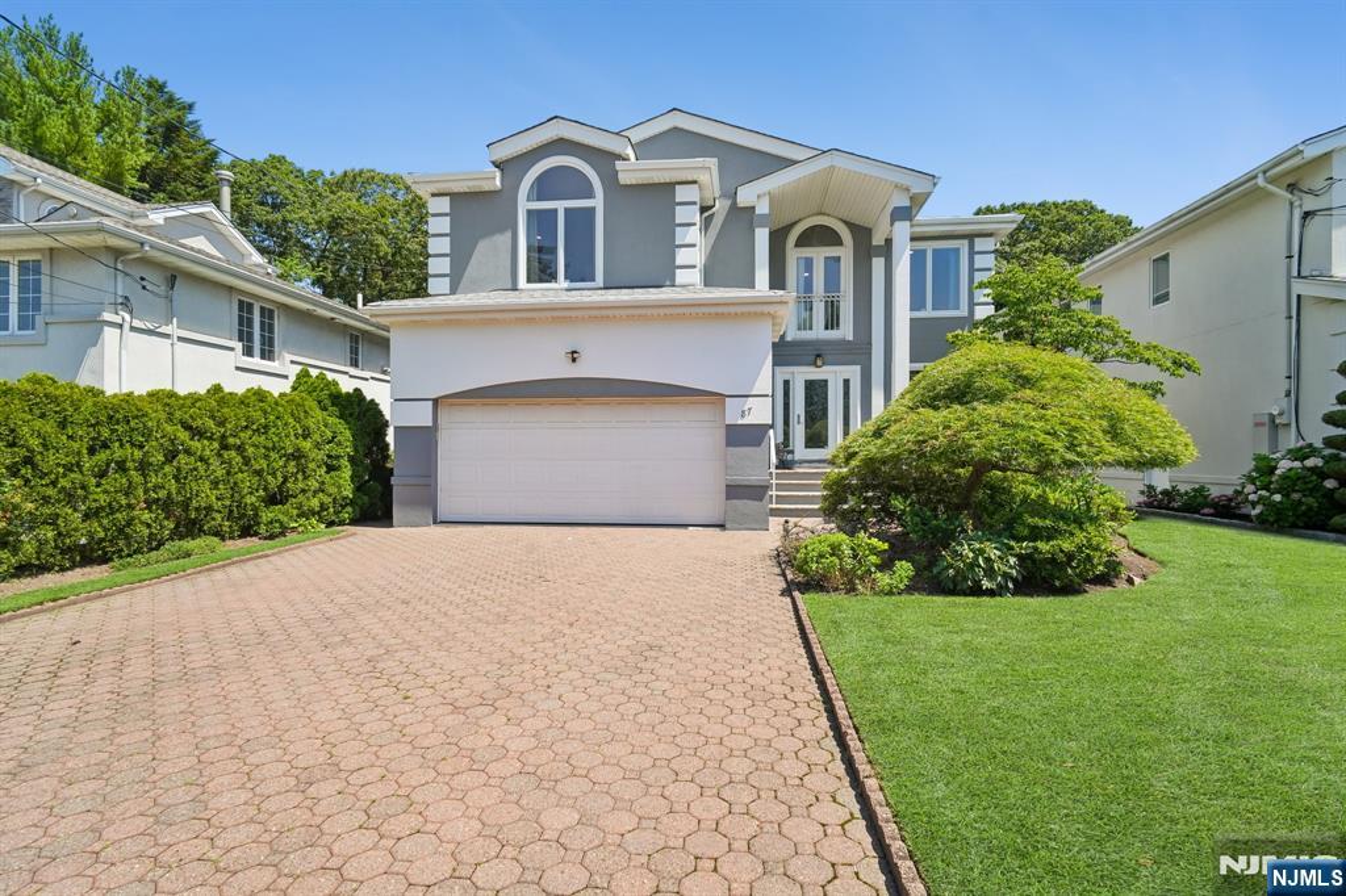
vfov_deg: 73.7
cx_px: 673
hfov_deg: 96.8
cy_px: 448
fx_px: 598
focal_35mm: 16
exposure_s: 1/640
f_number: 8
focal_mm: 16
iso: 400
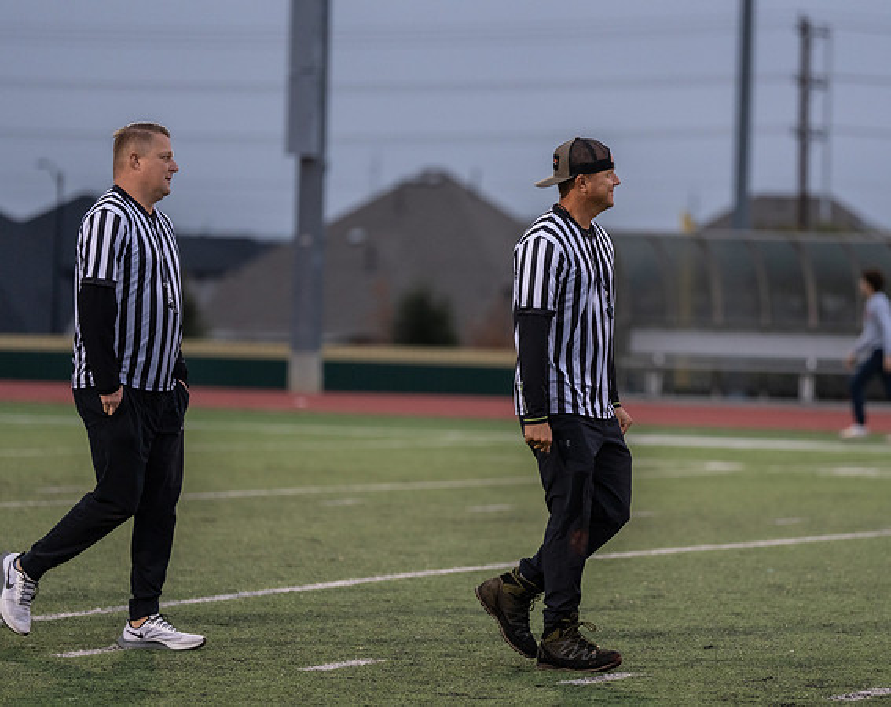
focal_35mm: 206
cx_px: 529
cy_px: 355
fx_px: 5416
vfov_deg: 7.5
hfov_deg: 9.4
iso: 1600
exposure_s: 1/1000
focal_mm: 170
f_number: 2.8
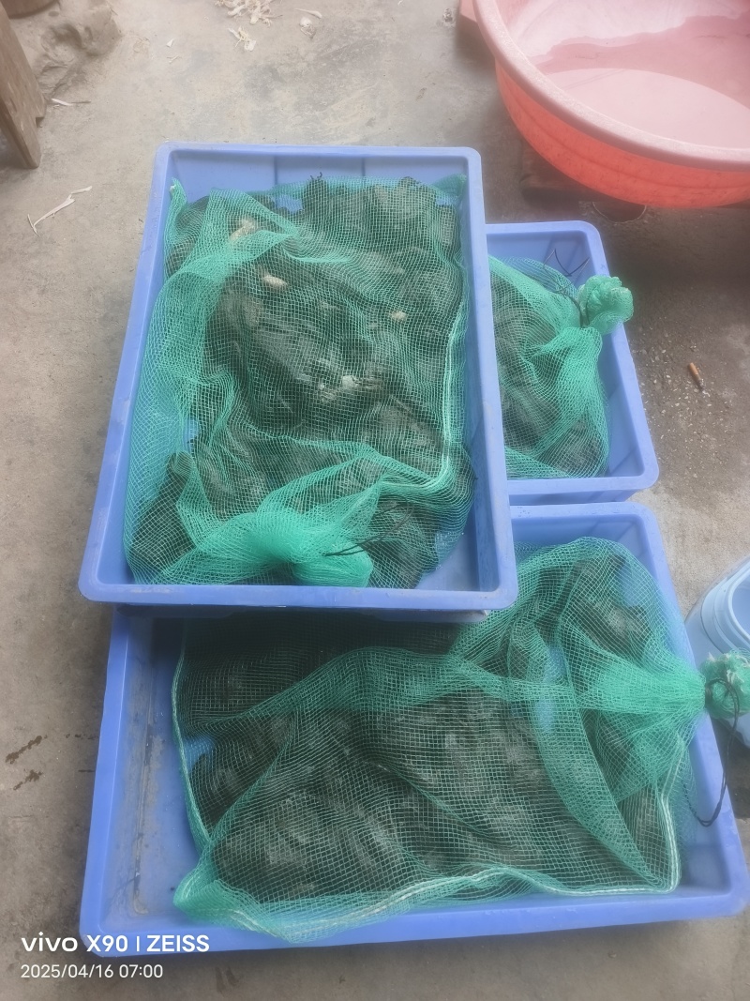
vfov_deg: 73.9
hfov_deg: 58.9
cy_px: 500
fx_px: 665
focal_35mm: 23
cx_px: 375
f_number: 1.75
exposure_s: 1/66.7
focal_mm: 5.5
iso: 492
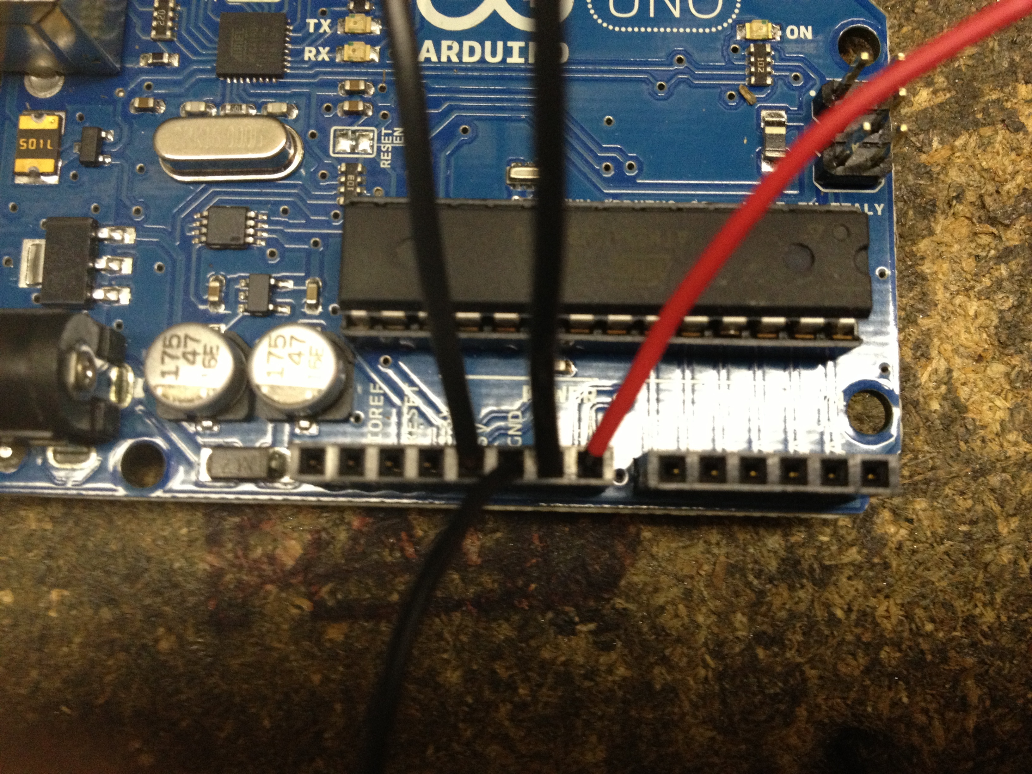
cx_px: 516
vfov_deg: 40.7
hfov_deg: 52.6
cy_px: 387
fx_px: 1043
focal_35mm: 35
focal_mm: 4.28
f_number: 2.4
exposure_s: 1/20
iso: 320
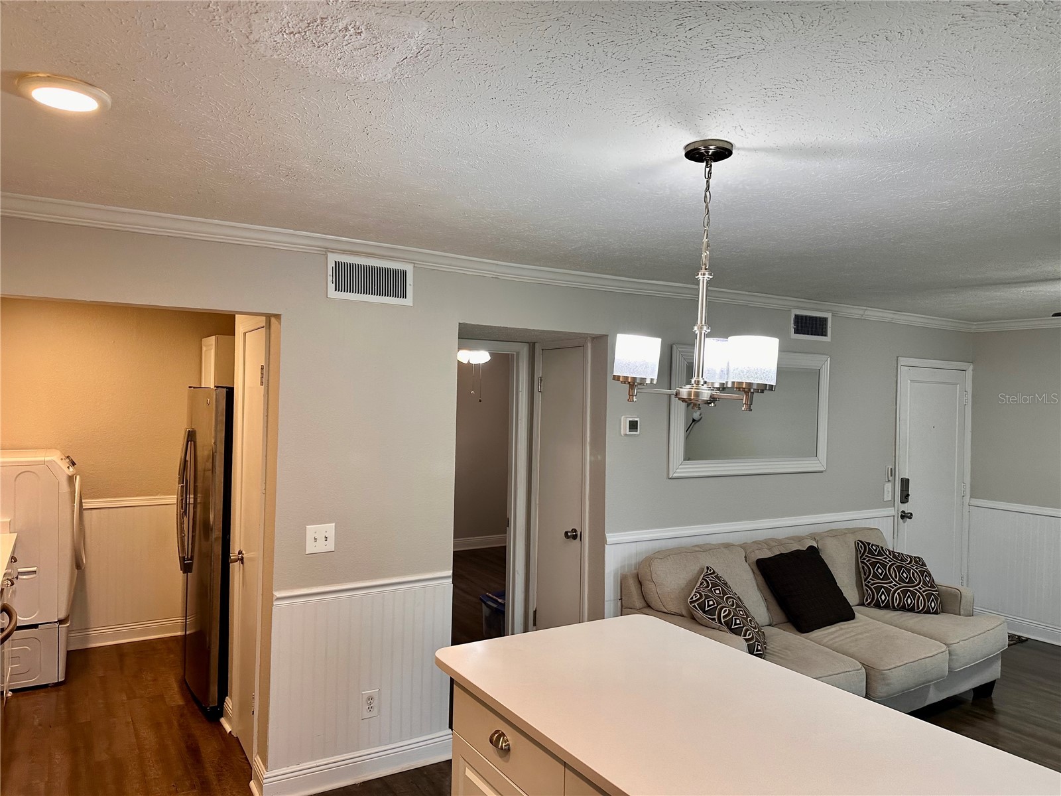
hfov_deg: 71.6
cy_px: 398
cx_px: 530
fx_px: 736
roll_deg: -1.2
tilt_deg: +0.7
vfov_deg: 56.8
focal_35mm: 24
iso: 125
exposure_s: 1/120
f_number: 1.78
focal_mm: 6.86
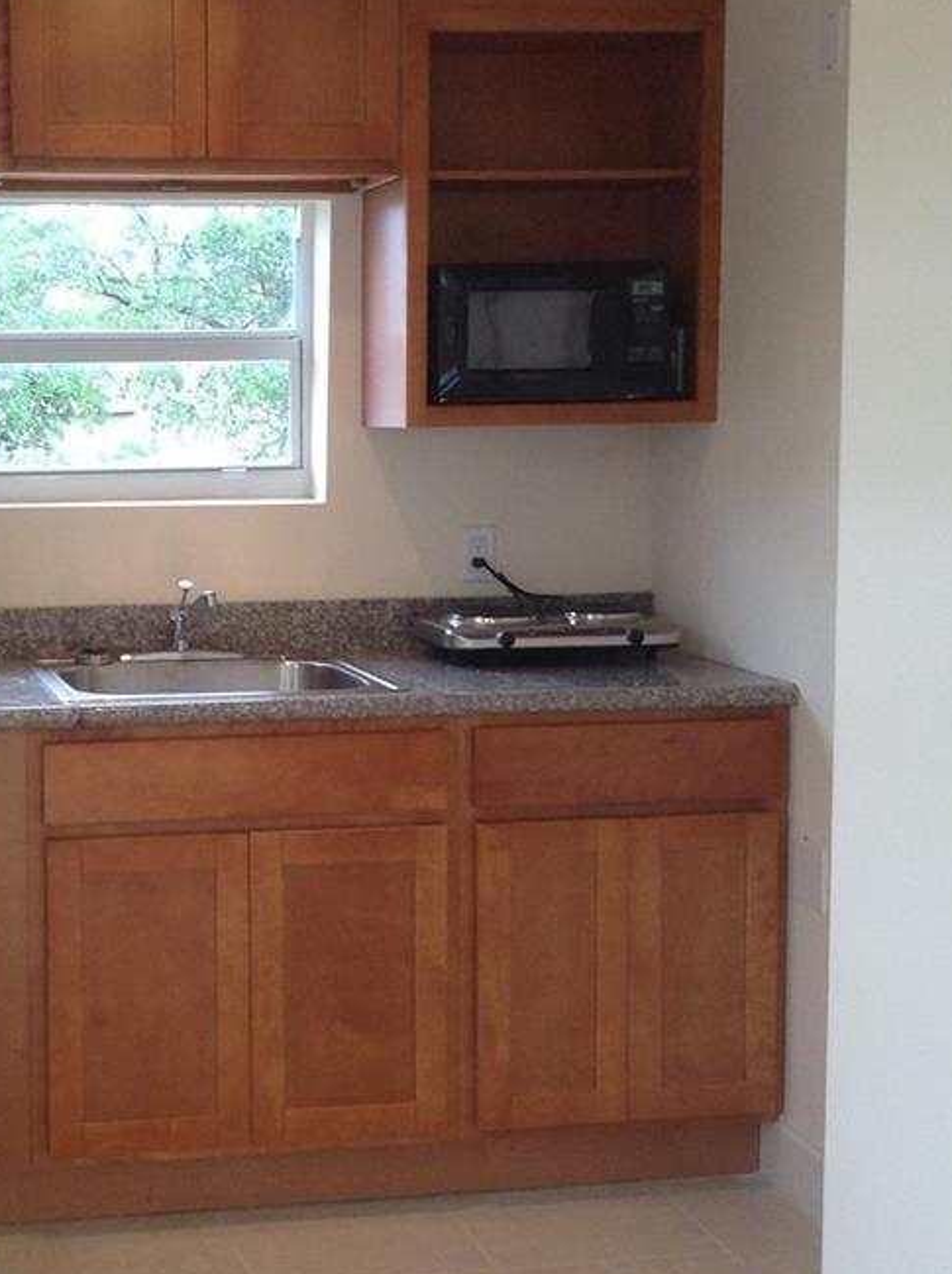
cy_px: 622
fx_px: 2242
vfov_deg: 31.7
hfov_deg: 23.4
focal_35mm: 61
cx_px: 102
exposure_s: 1/60
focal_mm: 3.3
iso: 40
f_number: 2.4
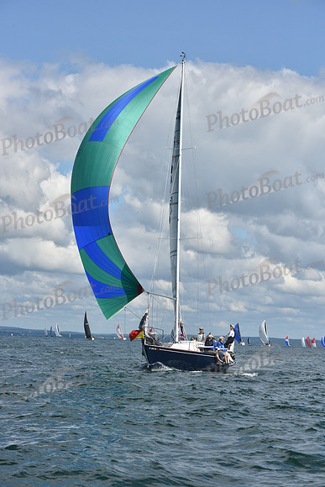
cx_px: 162
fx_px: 1353
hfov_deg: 13.7
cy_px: 244
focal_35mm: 100
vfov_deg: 20.4
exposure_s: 1/1250
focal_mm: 100
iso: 250
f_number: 9
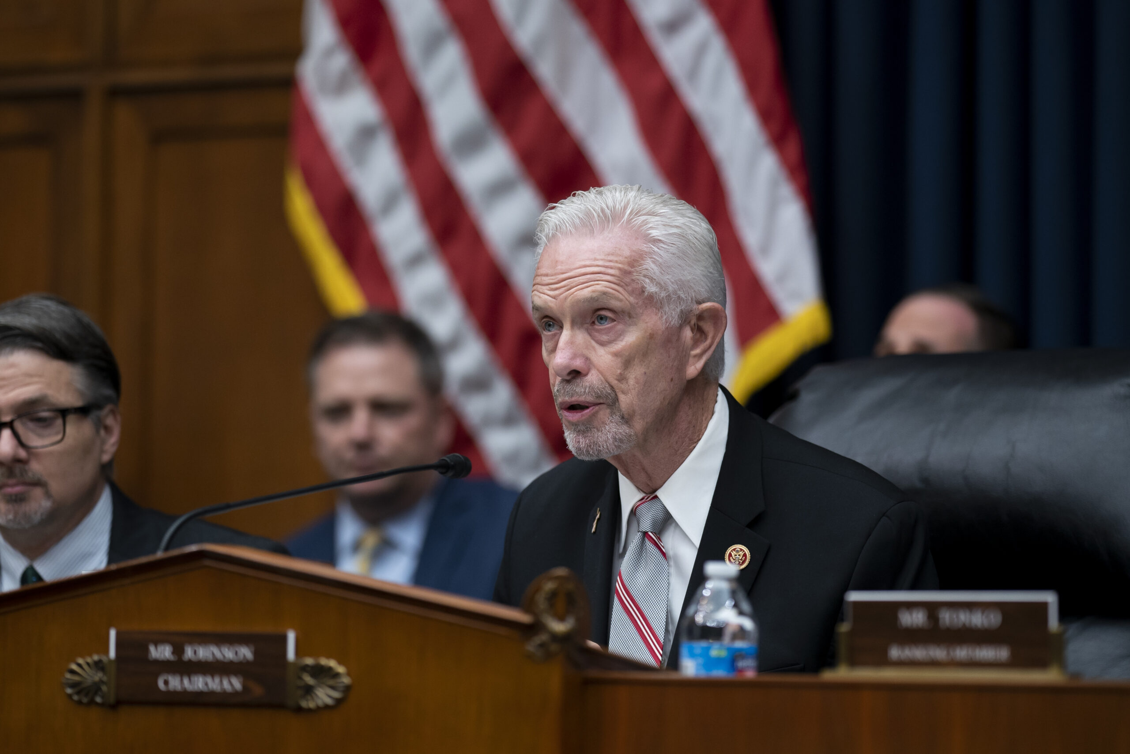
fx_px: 6340
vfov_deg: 6.8
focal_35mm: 202
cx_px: 565
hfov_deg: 10.2
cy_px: 377
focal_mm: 135
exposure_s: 1/800
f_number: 1.8
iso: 800
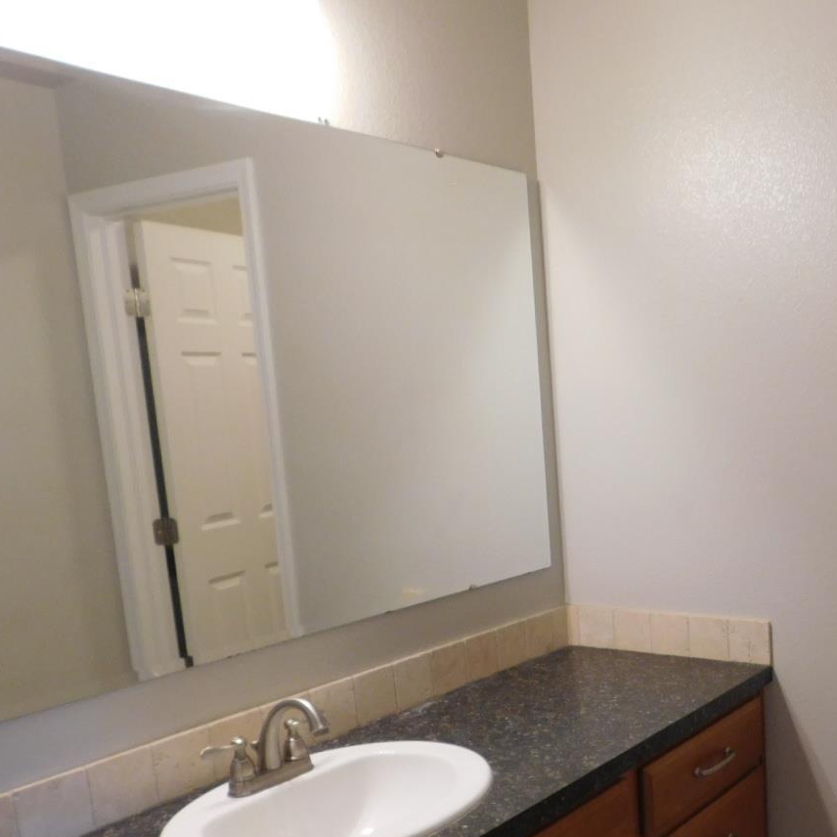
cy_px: 570
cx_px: 738
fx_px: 1040
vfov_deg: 43.1
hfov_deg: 40.8
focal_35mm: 38
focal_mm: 4
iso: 180
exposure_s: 1/30
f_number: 3
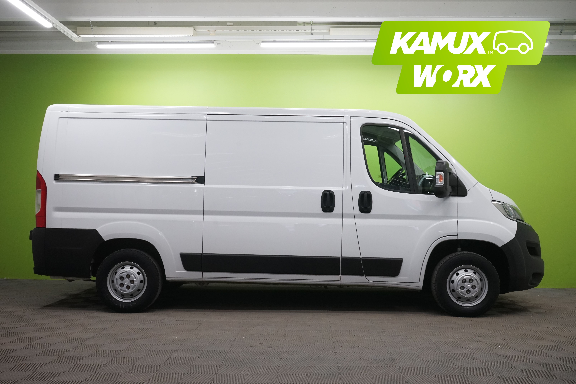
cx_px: 288
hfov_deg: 53.1
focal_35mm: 36
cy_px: 192
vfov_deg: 36.9
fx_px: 576
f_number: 9
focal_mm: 36
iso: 2000
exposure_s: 1/25
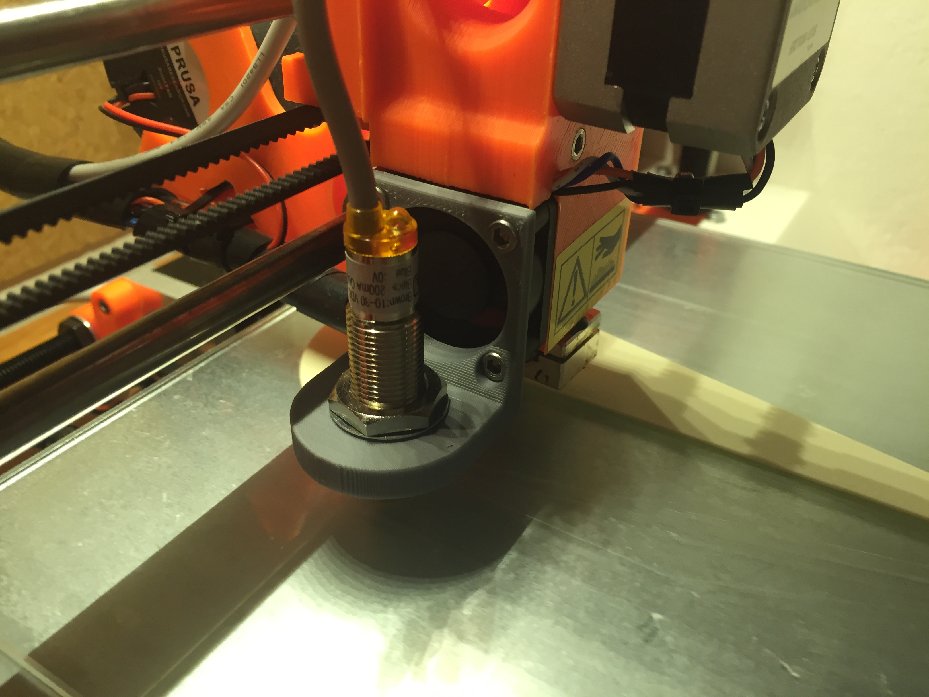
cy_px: 348
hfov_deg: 61.7
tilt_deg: -32.1
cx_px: 464
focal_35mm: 29
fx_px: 778
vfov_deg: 48.2
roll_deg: -1.3
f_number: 2.2
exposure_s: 1/33
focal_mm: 4.15
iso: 80
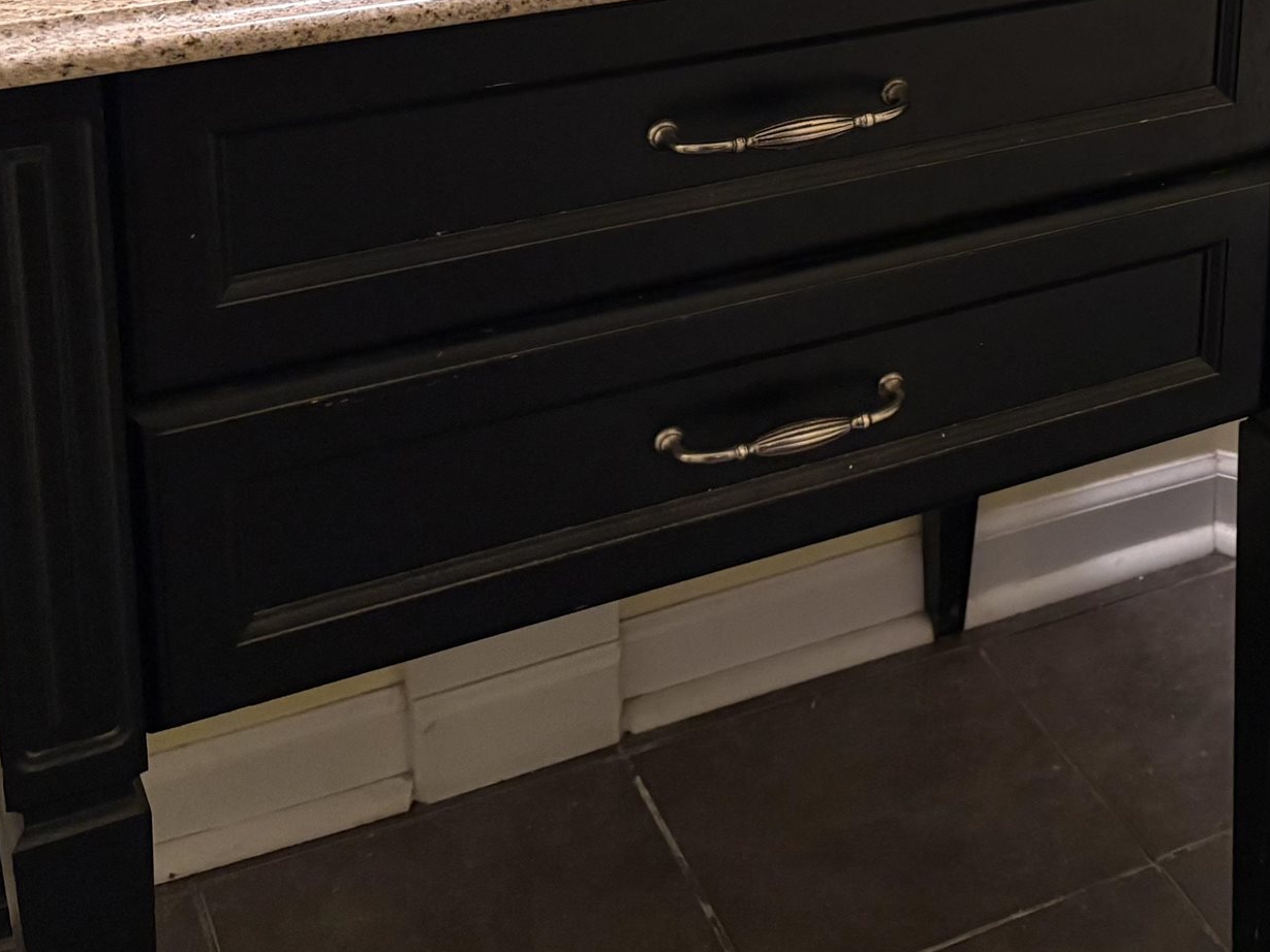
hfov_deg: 27.3
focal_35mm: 65
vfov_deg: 21.0
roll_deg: -4.5
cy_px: -212
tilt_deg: -16.3
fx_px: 2385
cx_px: 1396
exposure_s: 1/60
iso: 250
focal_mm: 5.96
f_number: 1.6
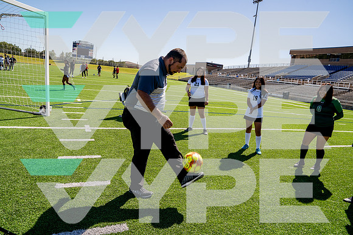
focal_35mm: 24
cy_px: 118
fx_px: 235
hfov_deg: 73.7
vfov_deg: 53.2
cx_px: 176
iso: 100
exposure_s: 1/250
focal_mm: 24
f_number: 8
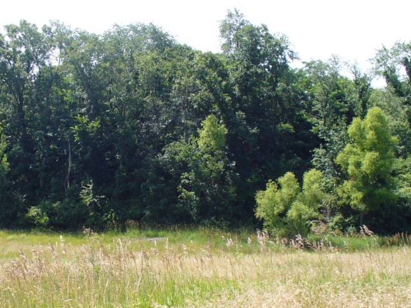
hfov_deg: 32.9
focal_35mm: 58
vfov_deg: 25.2
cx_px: 134
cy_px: 196
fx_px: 689
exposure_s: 1/160
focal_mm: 6.1
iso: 80
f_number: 5.6
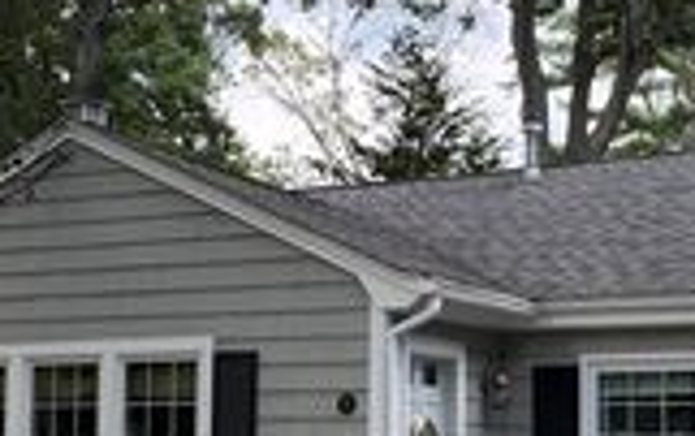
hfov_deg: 26.1
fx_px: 1498
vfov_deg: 16.5
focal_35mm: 79
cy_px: 326
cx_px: 423
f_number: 1.78
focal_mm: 6.76
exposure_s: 1/708
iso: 100
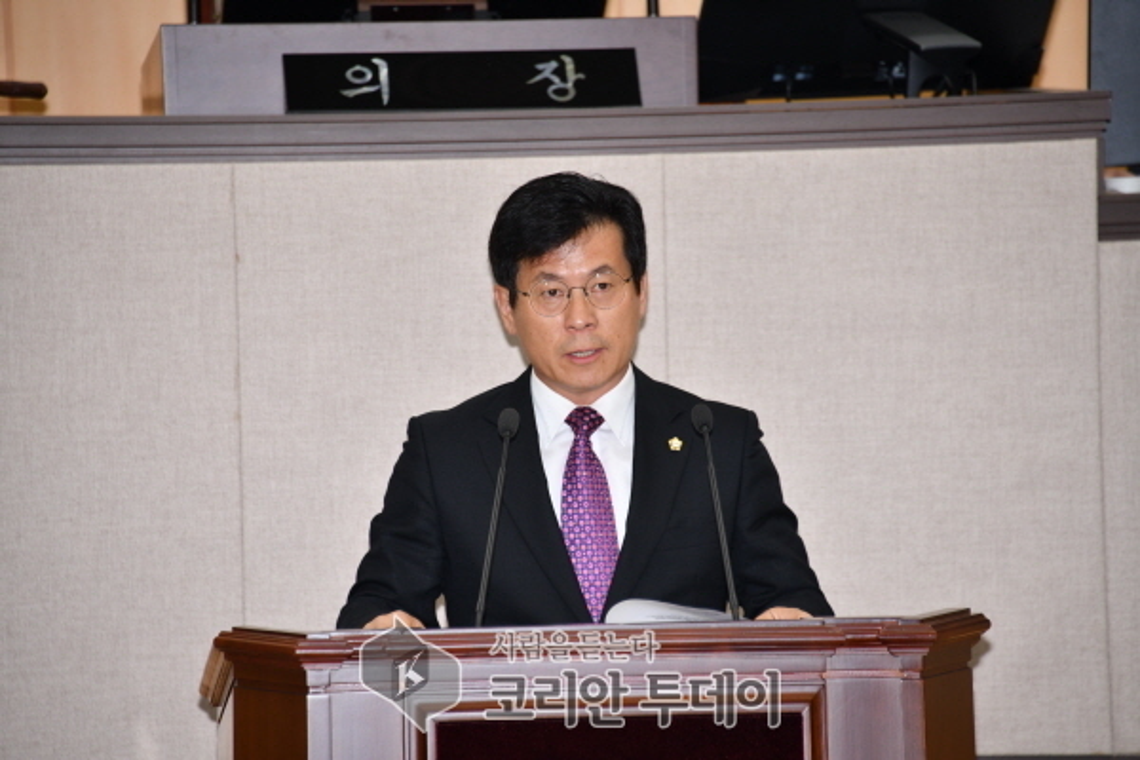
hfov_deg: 6.9
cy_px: 380
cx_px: 570
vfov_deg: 4.6
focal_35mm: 300
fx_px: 9499
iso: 320
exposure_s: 1/80
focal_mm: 300
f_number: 6.3
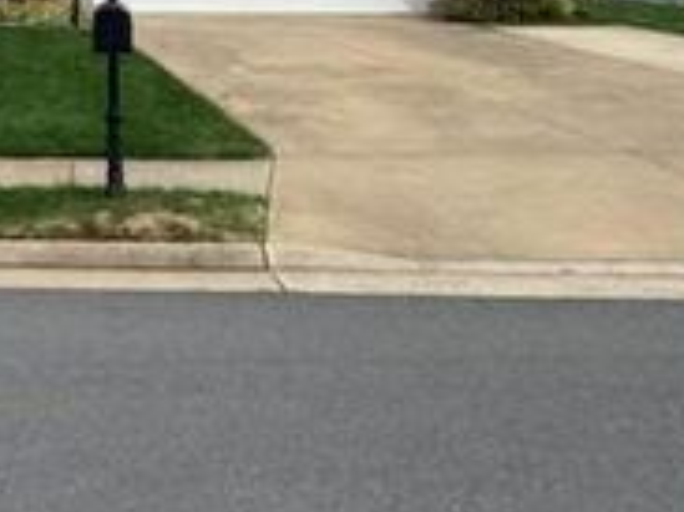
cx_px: -127
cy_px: -62
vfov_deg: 19.7
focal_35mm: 71
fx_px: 1402
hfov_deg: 24.9
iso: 32
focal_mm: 4.25
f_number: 1.8
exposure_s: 1/2755
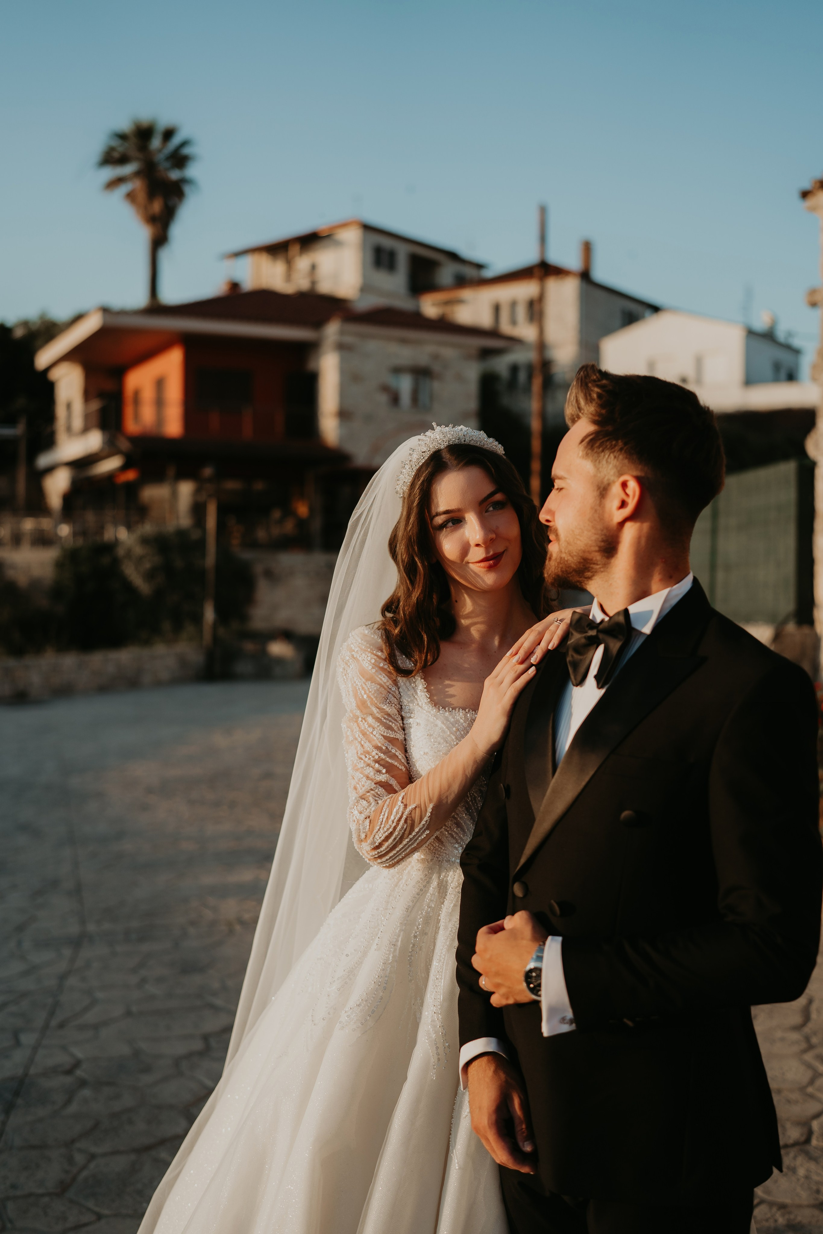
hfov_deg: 37.9
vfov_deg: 54.4
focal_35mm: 35
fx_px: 1200
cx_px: 412
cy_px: 617
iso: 100
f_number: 1.8
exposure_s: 1/1600
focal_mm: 35
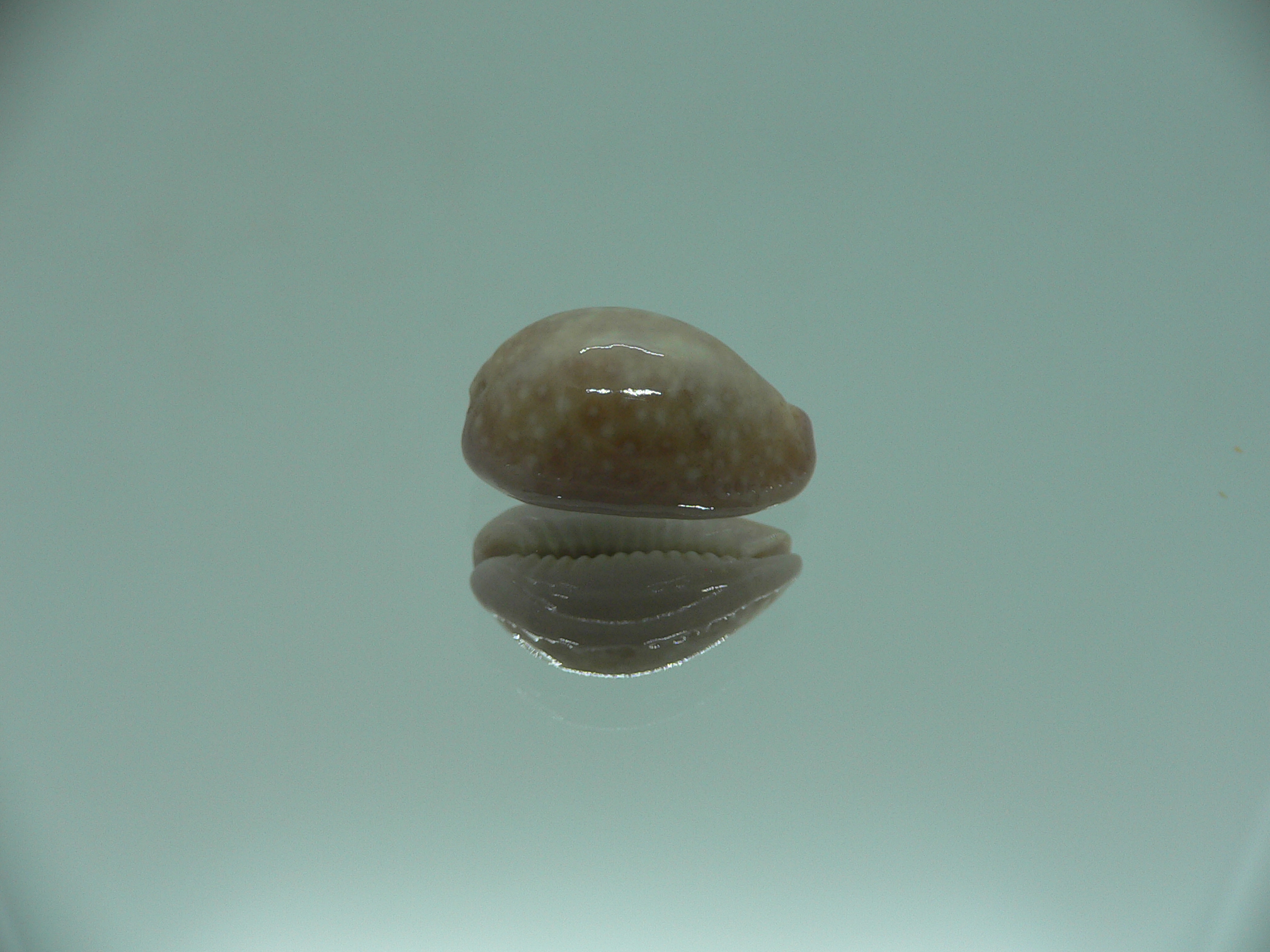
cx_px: 635
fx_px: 1284
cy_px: 476
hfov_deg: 52.6
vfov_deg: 40.7
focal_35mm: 35
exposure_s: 1/80
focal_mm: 4.6
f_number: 2.8
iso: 80
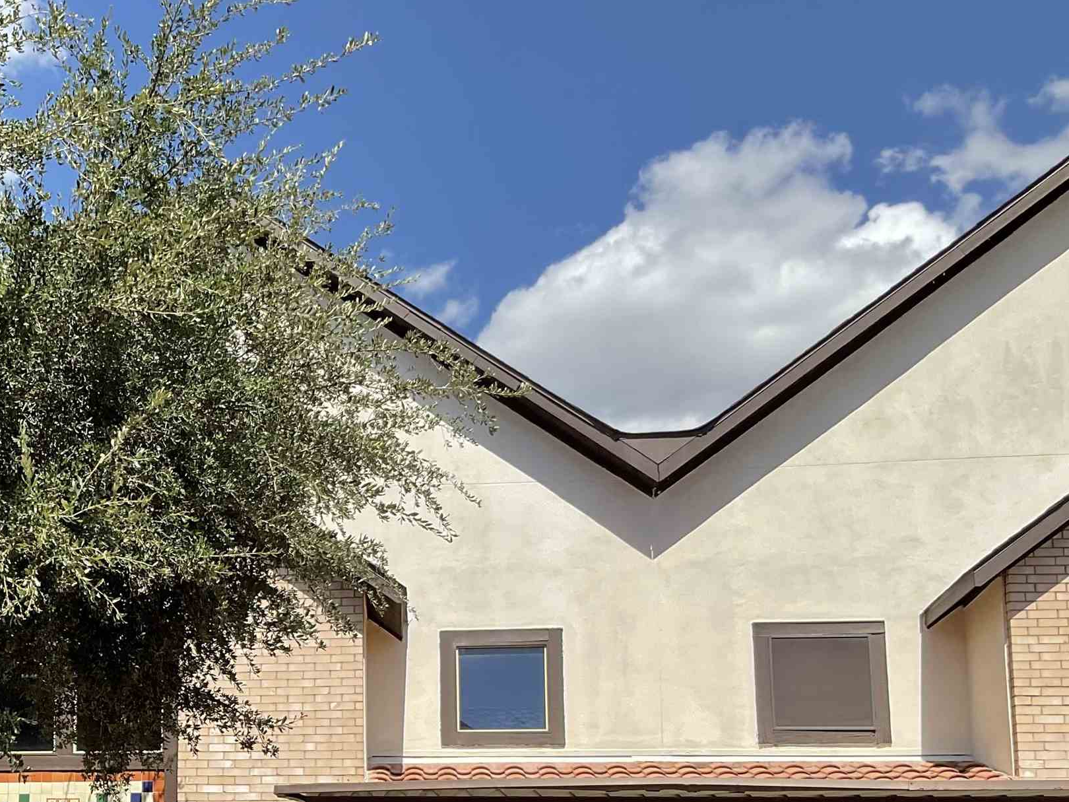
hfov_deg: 33.5
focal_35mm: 55
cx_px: 152
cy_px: 738
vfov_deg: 25.6
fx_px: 1698
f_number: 1.8
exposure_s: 1/2058
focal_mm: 3
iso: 16
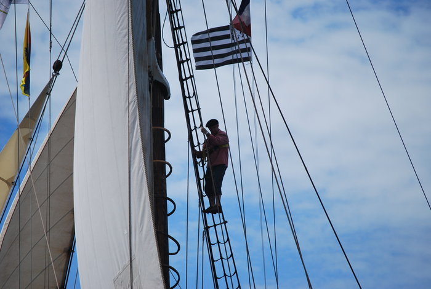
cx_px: 216
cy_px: 144
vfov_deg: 6.3
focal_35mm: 218
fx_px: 2609
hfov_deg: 9.4
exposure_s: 1/2000
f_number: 5.3
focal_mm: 145
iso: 200
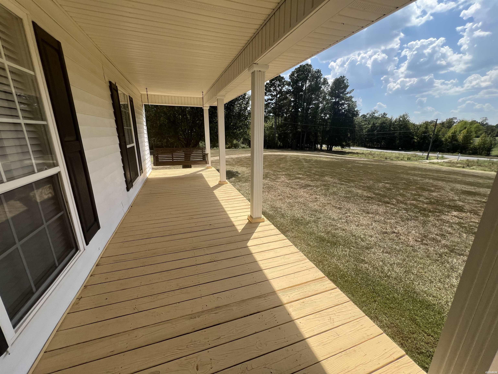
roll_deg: -0.1
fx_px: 187
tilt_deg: -15.4
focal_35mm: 13
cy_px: 187
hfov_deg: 106.2
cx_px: 249
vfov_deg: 89.9
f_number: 1.8
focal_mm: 1.57
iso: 32
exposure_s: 1/1429
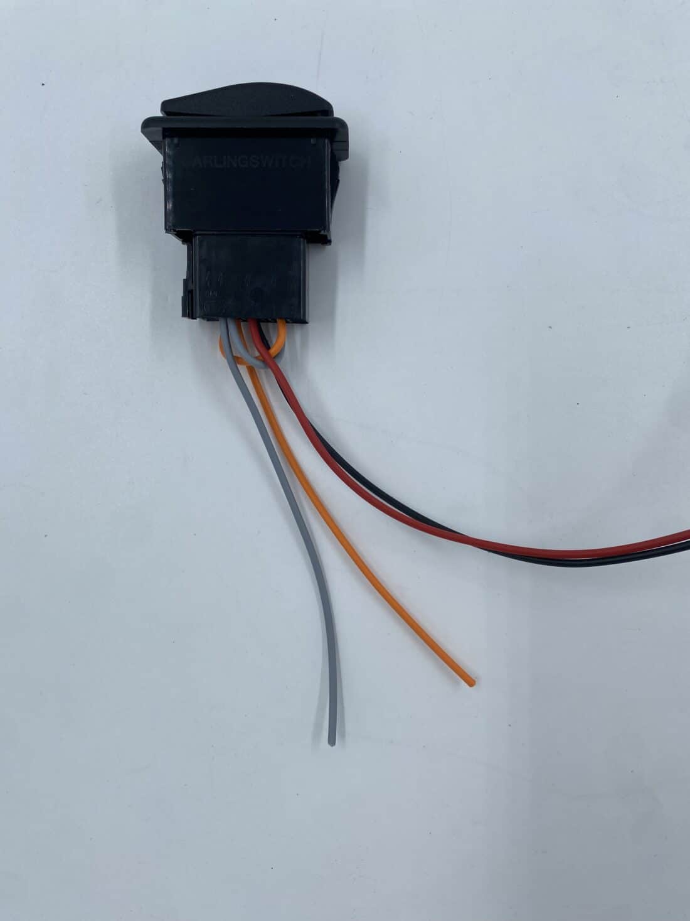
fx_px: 691
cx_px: 345
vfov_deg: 67.3
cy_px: 460
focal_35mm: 26
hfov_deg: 53.1
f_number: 1.8
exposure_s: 1/799
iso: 32
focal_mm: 4.25
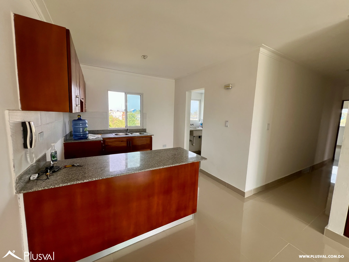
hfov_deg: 106.2
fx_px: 131
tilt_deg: -6.9
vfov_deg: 89.9
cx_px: 174
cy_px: 131
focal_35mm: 13
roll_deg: -1.1
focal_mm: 1.57
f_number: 1.8
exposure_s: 1/169
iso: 32
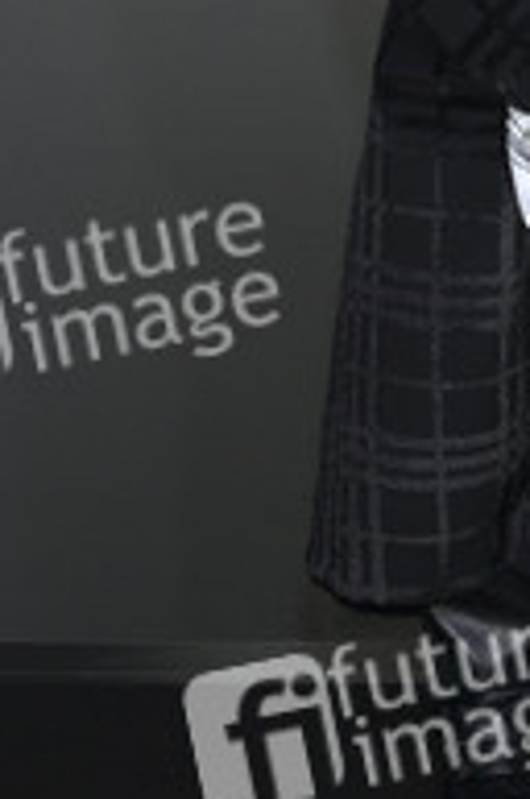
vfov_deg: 23.9
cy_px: 95
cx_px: 518
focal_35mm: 83
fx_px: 1839
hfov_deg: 16.1
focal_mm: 40
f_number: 5.6
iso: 1000
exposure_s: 1/250
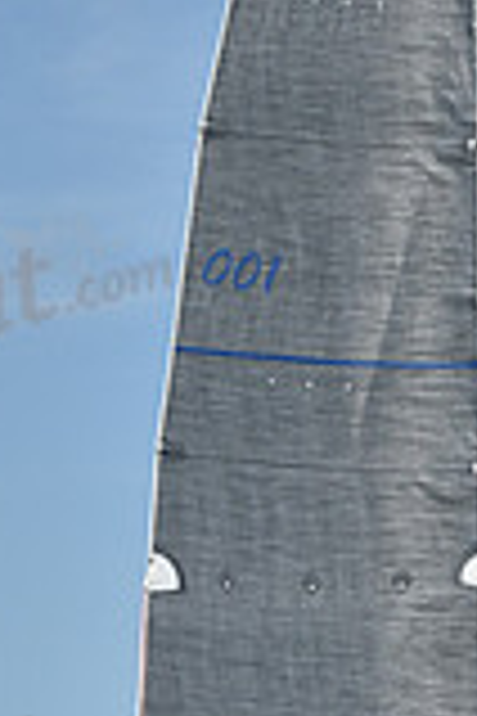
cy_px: 509
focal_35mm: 256
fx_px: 5088
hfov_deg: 5.4
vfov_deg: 8.0
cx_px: 407
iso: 320
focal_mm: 70
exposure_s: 1/1000
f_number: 10
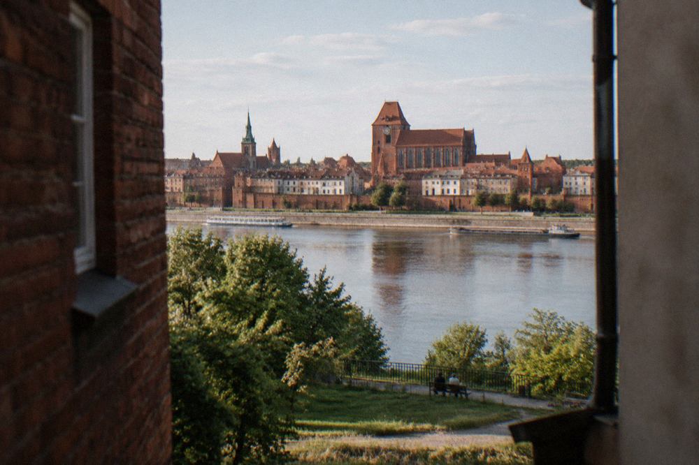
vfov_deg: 21.2
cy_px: 232
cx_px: 350
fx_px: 1242
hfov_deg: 31.4
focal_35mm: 64
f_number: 4.5
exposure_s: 1/2000
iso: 500
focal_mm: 64
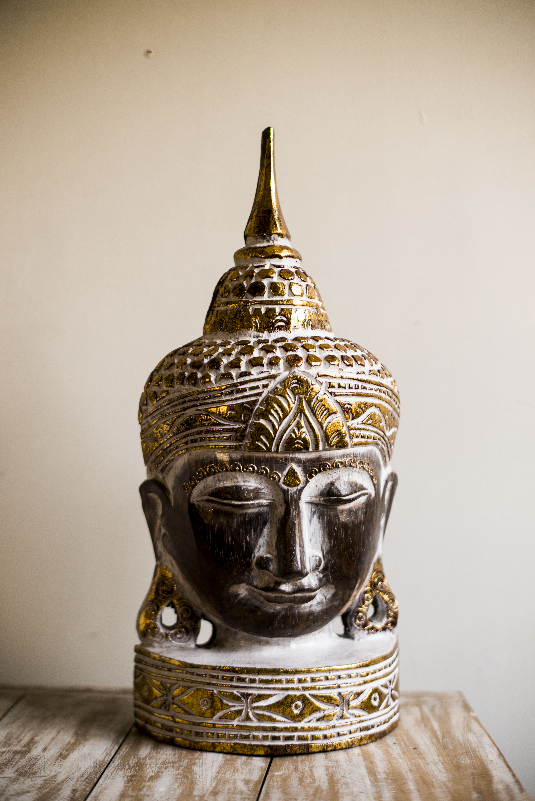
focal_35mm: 50
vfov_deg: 39.6
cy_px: 400
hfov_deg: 27.0
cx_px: 268
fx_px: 1114
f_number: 2.2
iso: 200
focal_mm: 50
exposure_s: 1/160
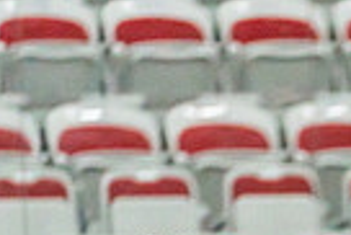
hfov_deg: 2.8
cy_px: 497
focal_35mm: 741
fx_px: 7232
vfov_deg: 1.9
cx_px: 532
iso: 4000
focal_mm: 174
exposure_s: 1/1600
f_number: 2.8
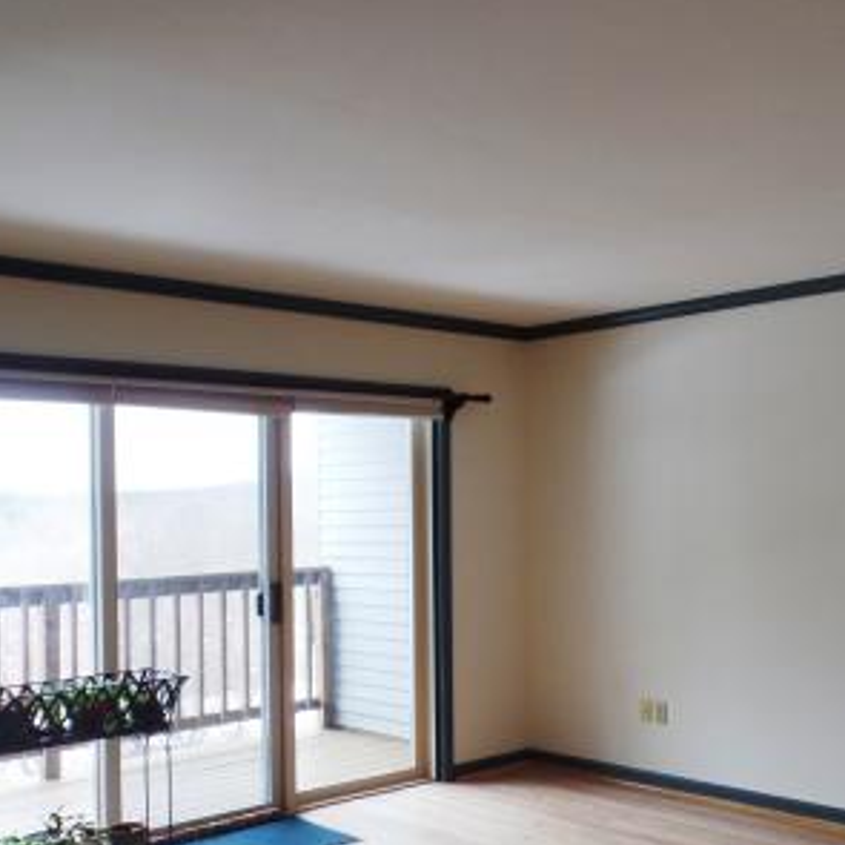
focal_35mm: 40
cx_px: 438
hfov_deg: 41.9
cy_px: 511
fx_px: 1105
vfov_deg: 41.6
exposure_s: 1/45
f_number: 3.5
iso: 80
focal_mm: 4.1
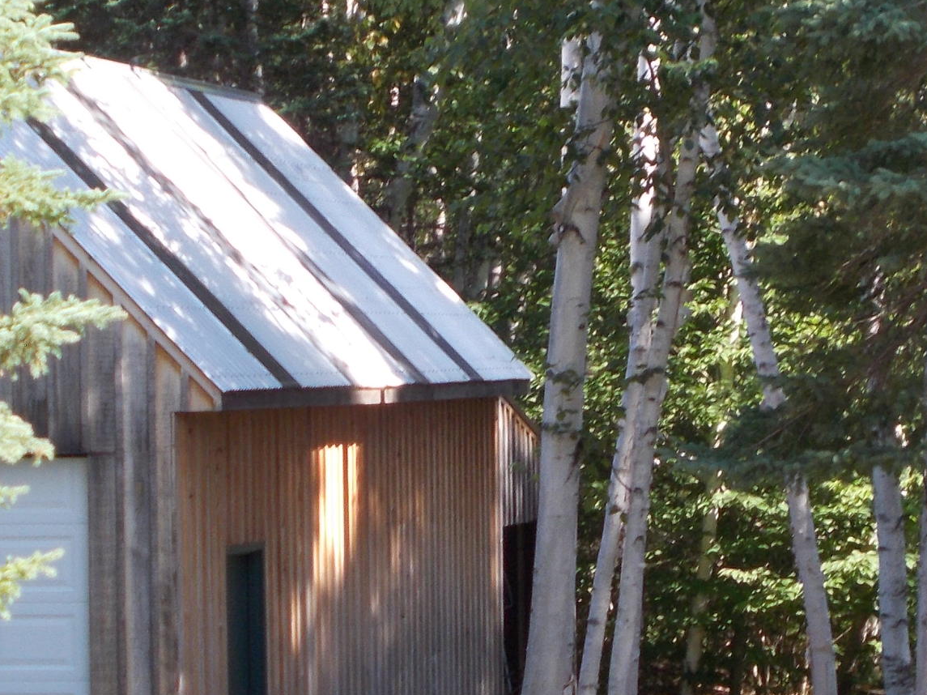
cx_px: 482
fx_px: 4631
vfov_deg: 8.6
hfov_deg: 11.4
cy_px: 312
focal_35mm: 173
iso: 80
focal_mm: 11.8
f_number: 5.3
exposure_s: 1/80
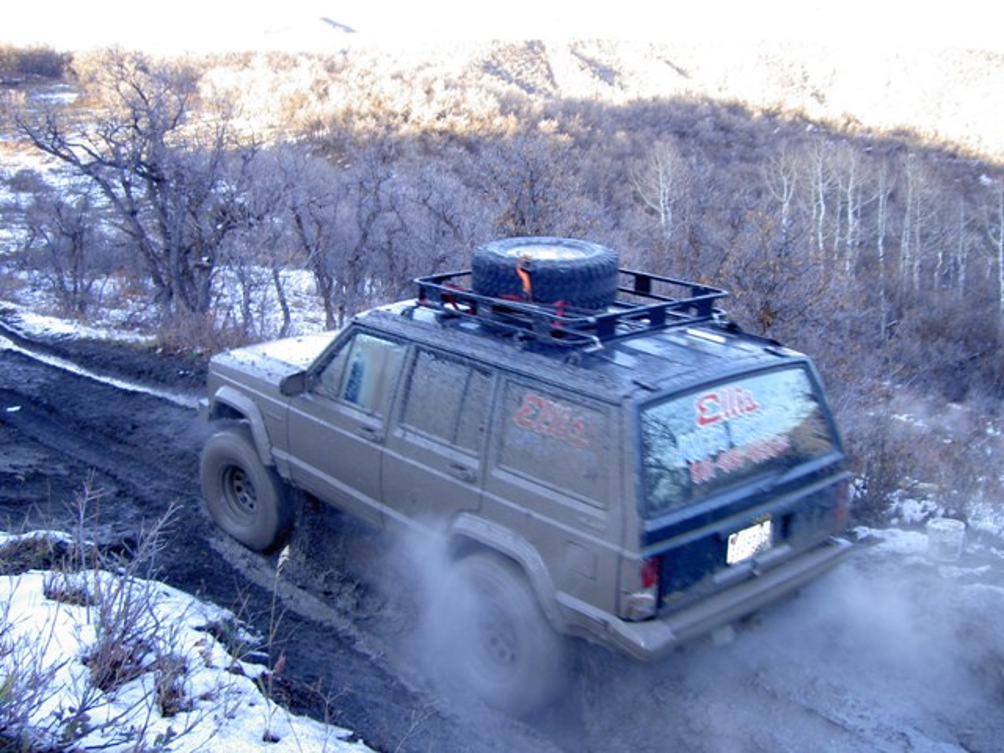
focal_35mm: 39
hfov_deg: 47.9
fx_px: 1131
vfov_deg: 36.8
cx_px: 502
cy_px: 376
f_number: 2.8
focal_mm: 8
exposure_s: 1/60
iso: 100
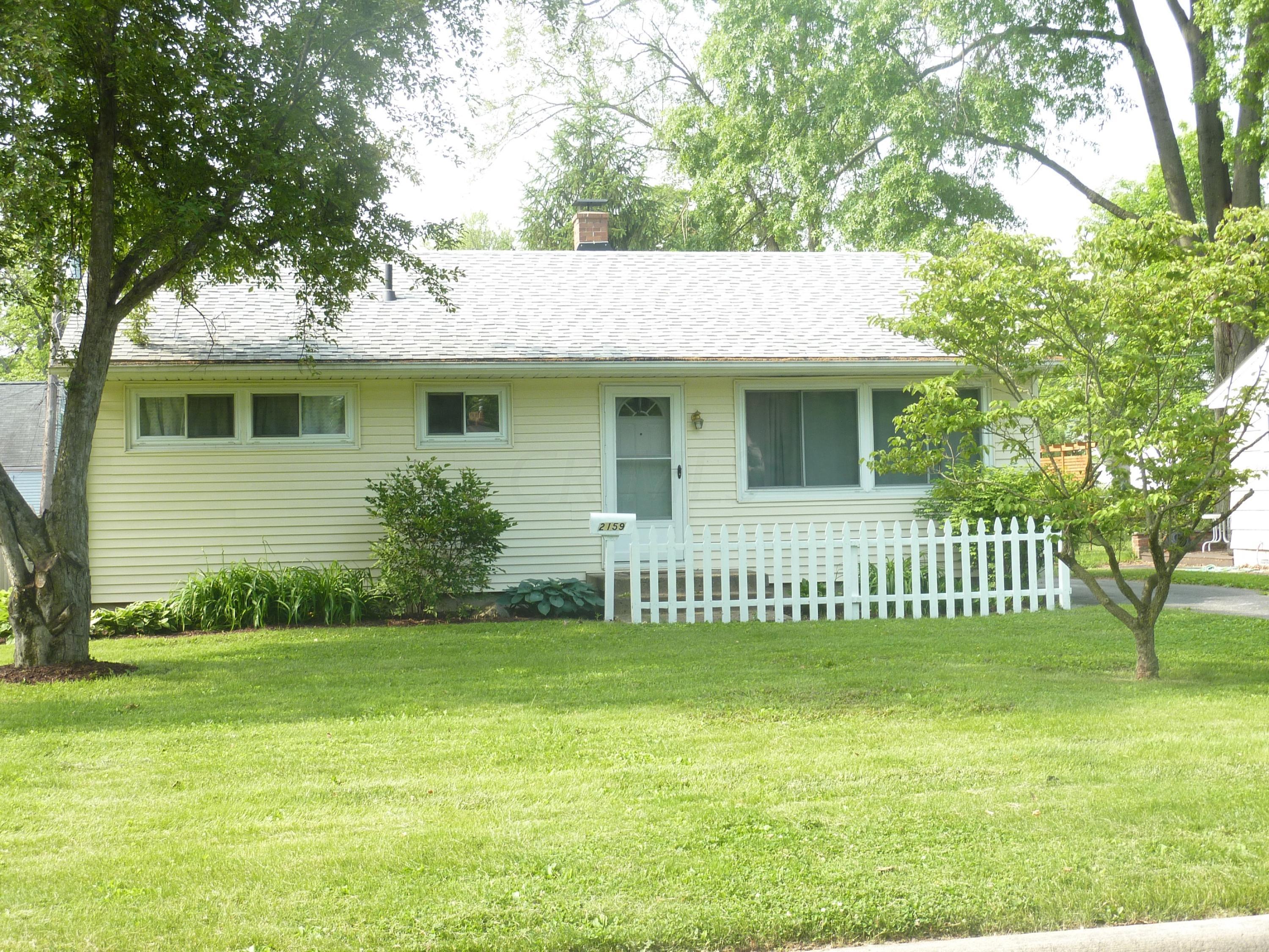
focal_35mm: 48
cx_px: 634
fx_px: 1760
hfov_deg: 39.7
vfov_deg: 30.3
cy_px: 476
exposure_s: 1/100
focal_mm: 7.9
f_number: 4
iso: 80
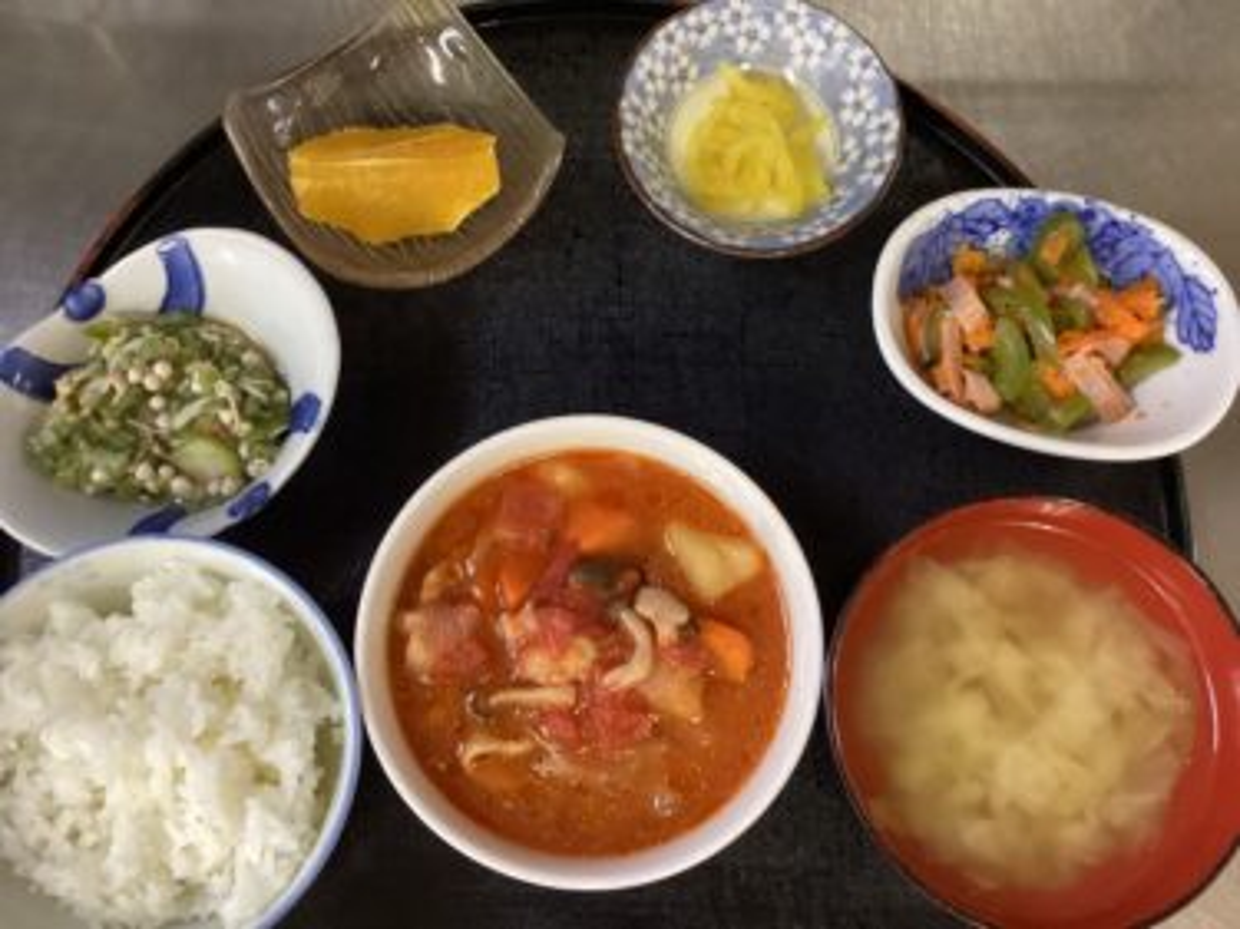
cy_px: 464
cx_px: 620
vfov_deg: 45.4
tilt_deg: -76.0
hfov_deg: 58.4
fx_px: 1110
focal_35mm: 31
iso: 320
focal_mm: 3.3
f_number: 2.4
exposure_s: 1/60
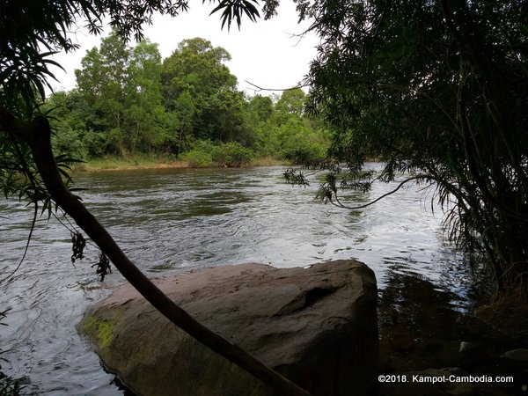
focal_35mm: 26
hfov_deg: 67.3
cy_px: 198
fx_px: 397
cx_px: 264
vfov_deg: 53.1
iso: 40
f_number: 1.7
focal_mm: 3.93
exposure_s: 1/635
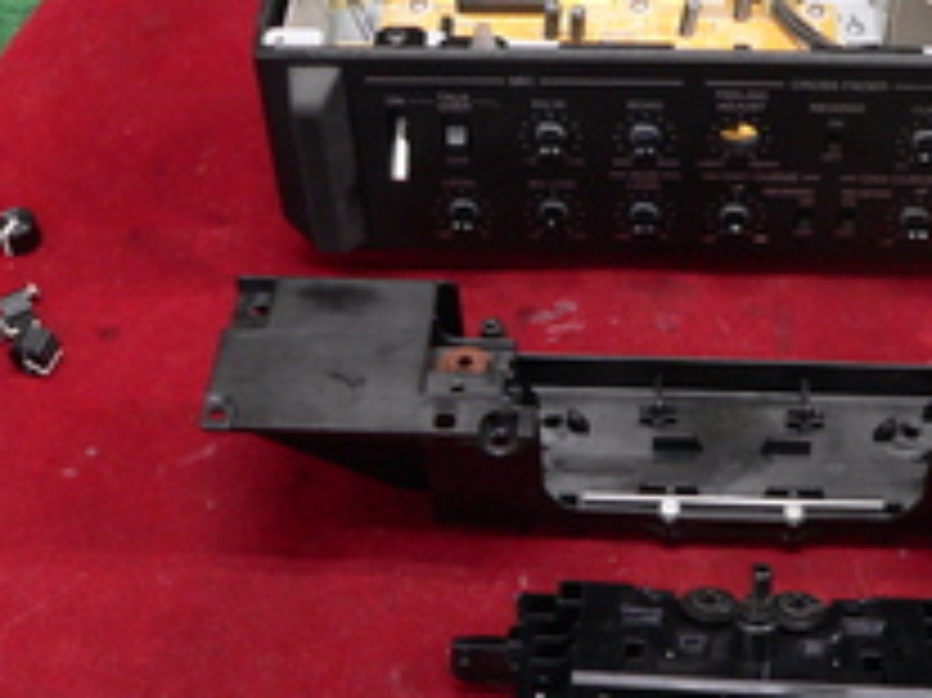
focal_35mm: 66
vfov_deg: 22.2
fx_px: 1776
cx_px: 635
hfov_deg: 29.2
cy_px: 326
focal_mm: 6
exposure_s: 1/15
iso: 200
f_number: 2.8
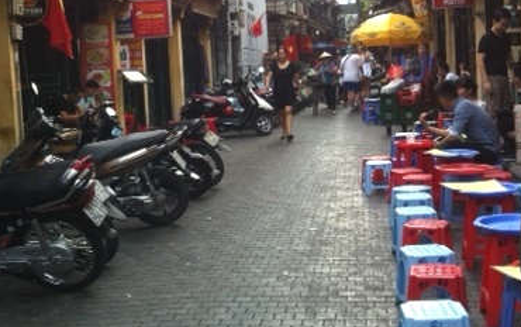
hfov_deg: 32.0
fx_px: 910
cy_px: 138
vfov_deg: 20.3
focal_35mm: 64
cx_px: 256
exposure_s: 1/120
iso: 80
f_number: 2.8
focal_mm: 3.85
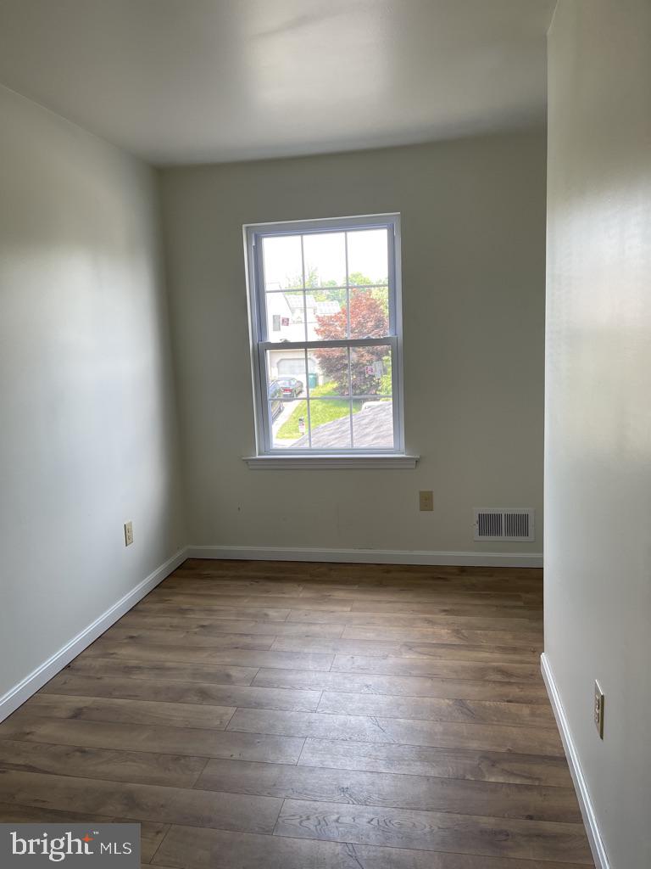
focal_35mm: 26
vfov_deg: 67.3
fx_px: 652
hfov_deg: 53.1
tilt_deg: -8.4
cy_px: 434
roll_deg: +2.4
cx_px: 326
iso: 50
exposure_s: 1/120
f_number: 1.6
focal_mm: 5.1
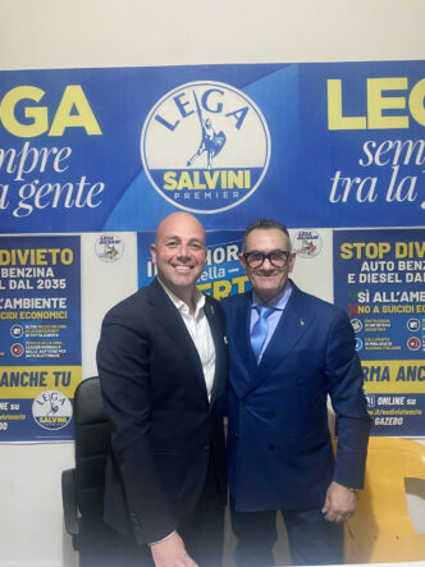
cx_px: 212
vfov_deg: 67.3
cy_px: 284
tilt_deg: -0.9
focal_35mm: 26
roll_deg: -2.1
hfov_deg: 53.0
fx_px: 426
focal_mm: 4.25
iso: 500
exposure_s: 1/33
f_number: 1.8
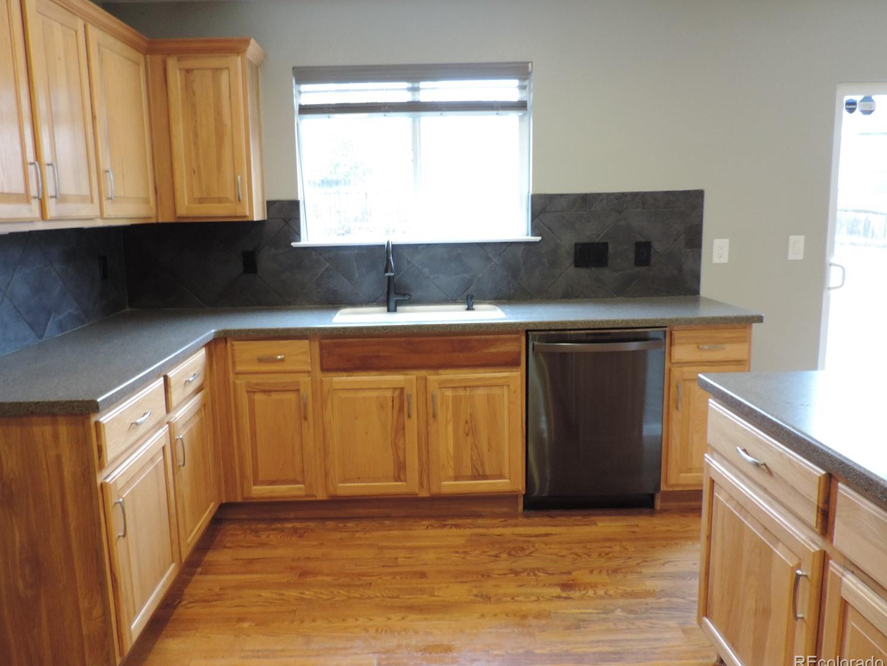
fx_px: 666
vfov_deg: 53.0
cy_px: 314
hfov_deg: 67.2
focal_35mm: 26
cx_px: 411
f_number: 3
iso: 400
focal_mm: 4.3
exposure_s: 1/25
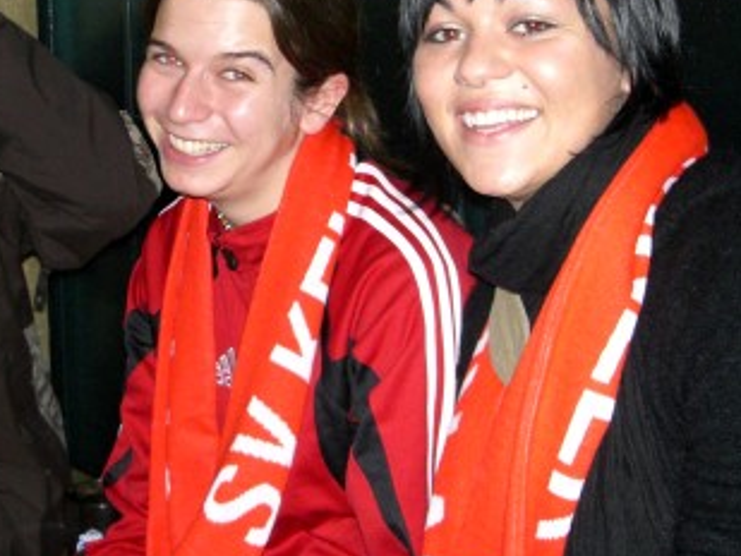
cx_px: 194
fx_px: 1263
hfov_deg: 32.1
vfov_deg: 24.8
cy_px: 204
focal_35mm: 59
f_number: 3.1
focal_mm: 6.3
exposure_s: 1/60
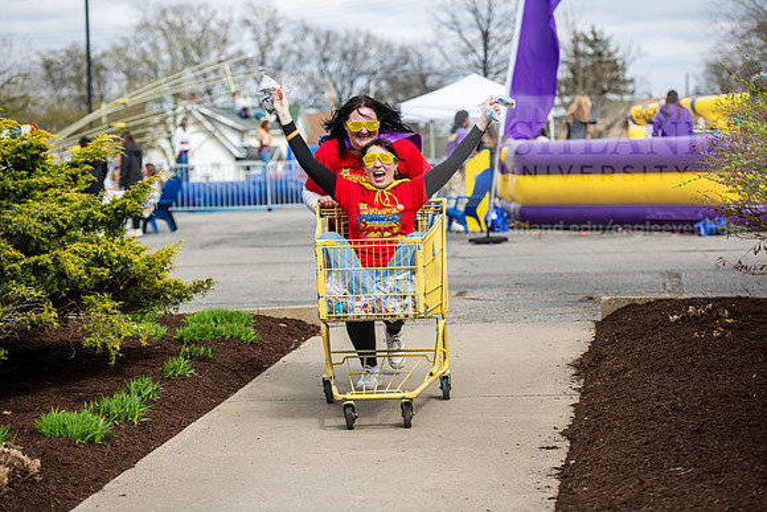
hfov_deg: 21.5
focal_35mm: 95
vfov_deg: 14.4
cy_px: 256
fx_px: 2024
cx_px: 384
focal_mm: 95
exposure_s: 1/800
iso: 100
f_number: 3.5
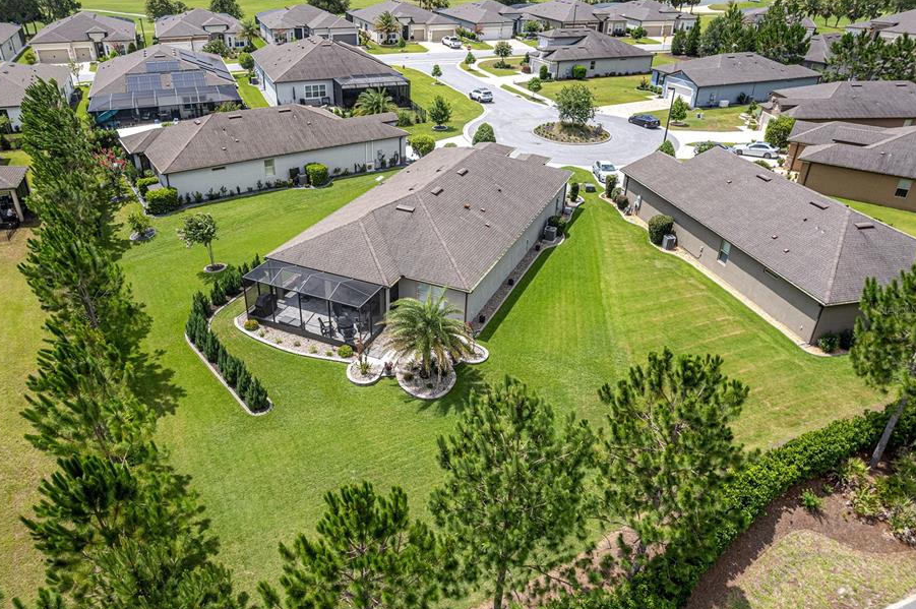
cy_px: 310
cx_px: 415
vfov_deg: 51.2
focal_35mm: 25
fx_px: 636
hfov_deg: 71.4
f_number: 2.8
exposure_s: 1/1500
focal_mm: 8.38
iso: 100
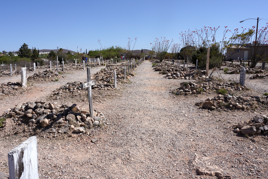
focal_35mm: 29
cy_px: 90
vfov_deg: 45.0
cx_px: 134
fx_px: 216
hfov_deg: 63.7
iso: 100
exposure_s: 1/100
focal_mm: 29
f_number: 18
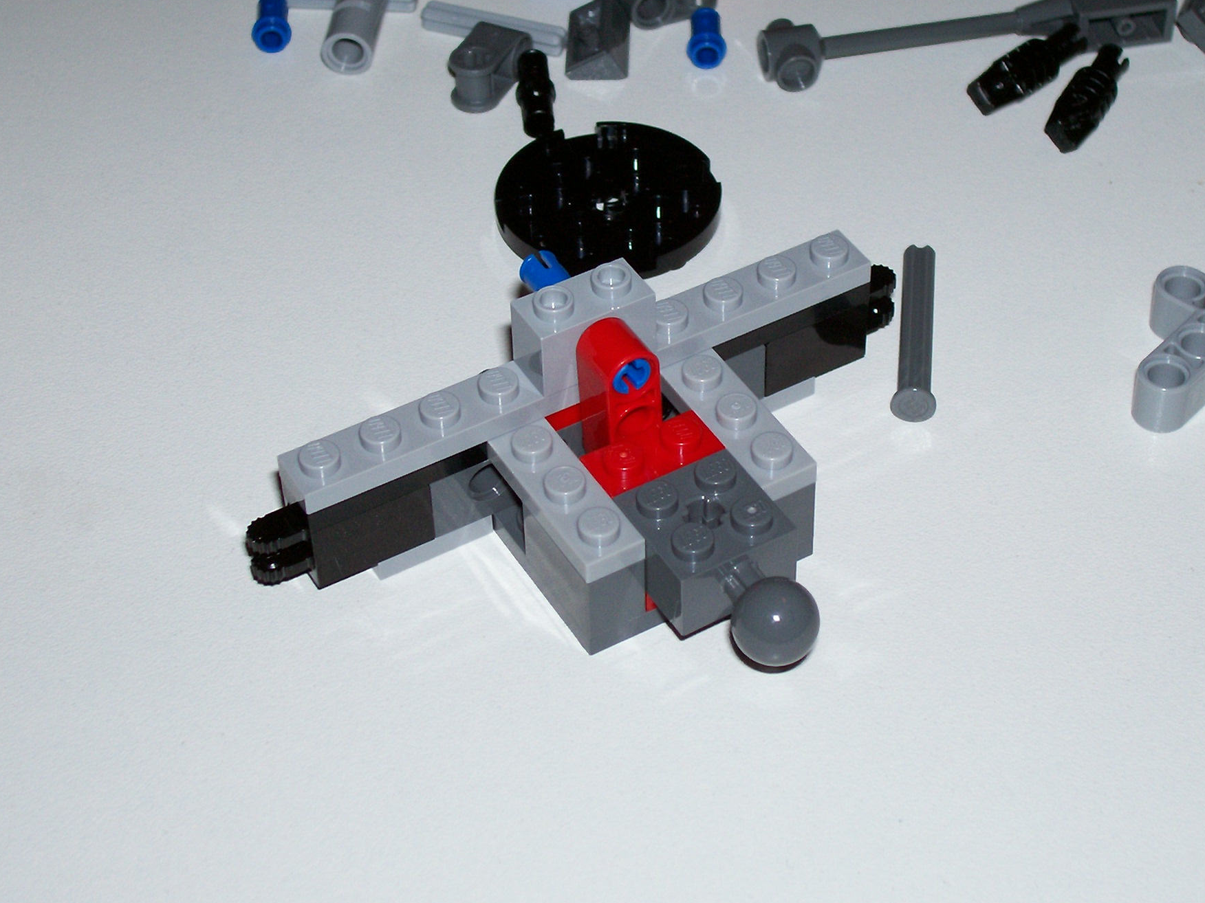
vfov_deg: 19.4
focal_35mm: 76
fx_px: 2646
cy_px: 408
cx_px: 685
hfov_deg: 25.6
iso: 80
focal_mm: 10.8
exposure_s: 1/78.4
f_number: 3.6
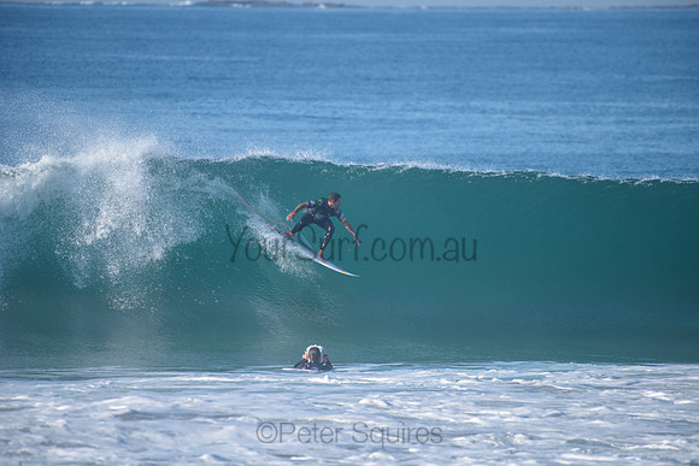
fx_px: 9710
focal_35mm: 500
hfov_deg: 4.1
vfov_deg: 2.8
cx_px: 350
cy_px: 233
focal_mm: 500
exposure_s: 1/2000
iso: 320
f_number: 5.6
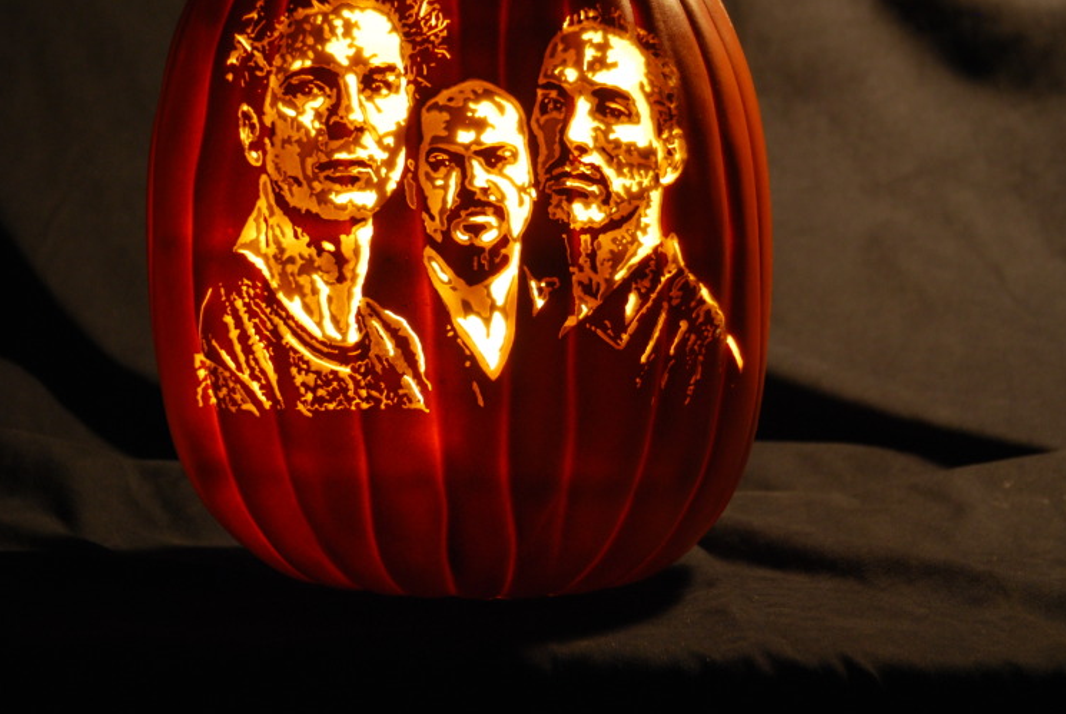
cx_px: 454
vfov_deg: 13.3
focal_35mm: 103
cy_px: 234
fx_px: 3054
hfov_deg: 19.8
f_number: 4.5
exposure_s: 1/15
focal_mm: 50
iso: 400
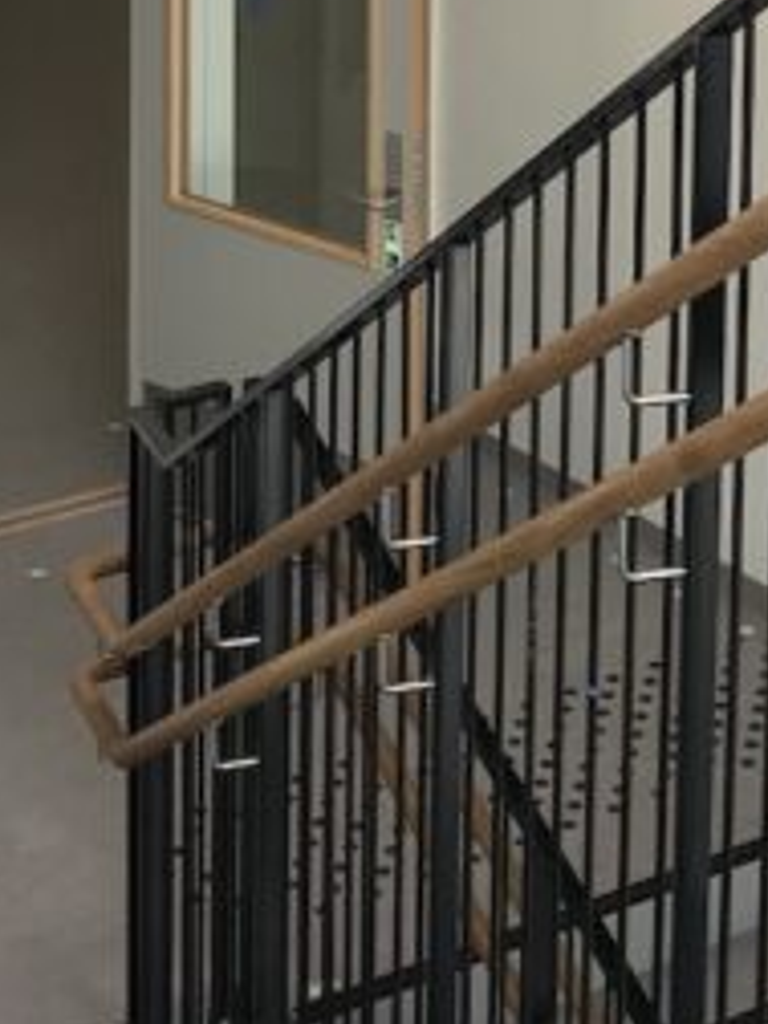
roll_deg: +1.0
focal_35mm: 114
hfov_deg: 13.0
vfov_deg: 16.0
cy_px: -455
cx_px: 488
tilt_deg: -7.1
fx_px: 3372
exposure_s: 1/121
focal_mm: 3.99
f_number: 1.8
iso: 20
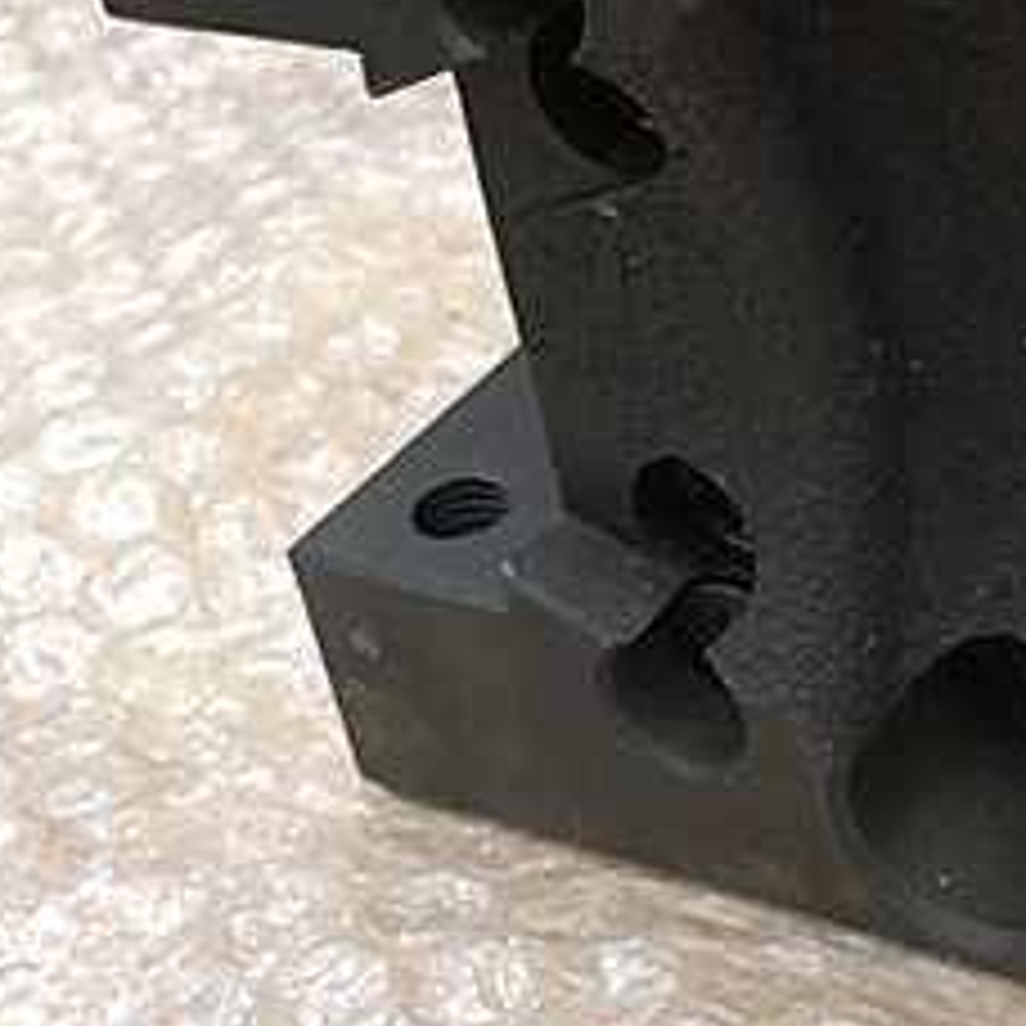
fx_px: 2414
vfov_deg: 23.8
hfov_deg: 23.2
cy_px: 288
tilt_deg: -31.9
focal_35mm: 72
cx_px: 976
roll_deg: +8.5
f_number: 2.2
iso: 200
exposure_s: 1/30
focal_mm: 4.15
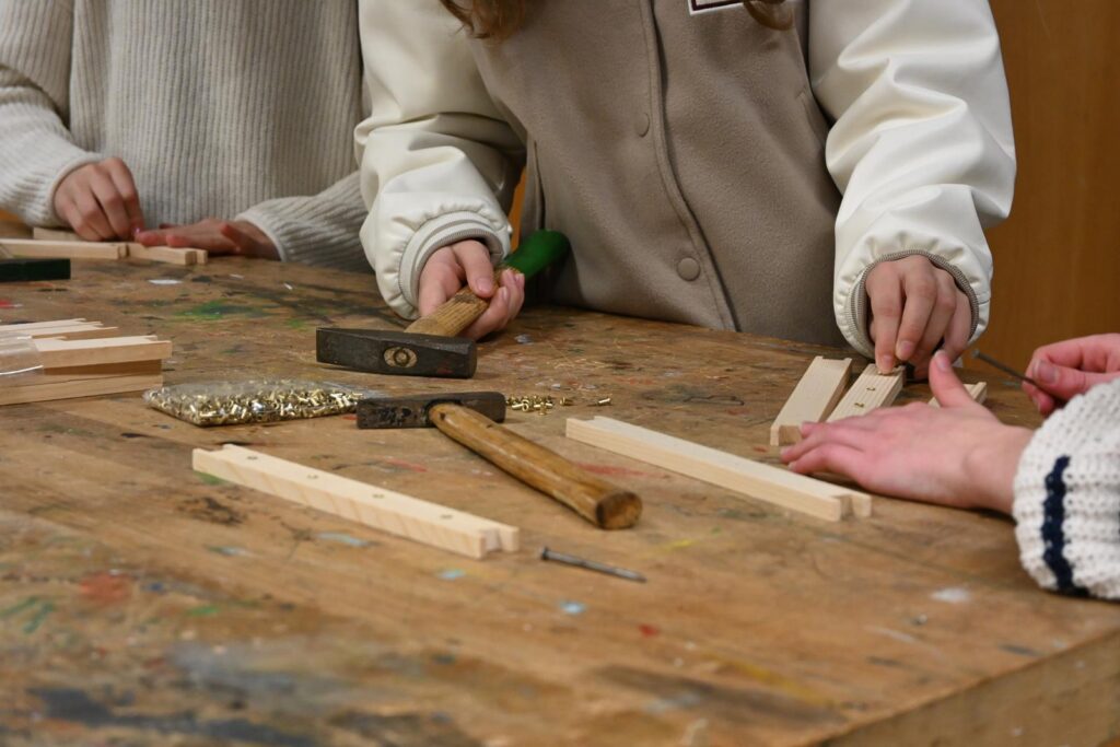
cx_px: 560
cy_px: 374
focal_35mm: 75
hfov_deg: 27.0
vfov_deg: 18.2
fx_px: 2334
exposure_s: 1/80
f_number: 6.3
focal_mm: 50
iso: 1600
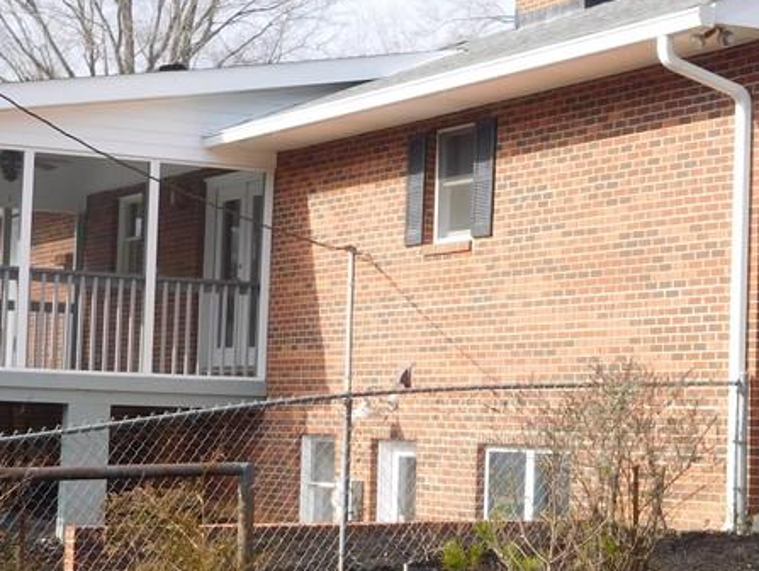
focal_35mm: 103
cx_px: 796
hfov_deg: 18.5
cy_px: 304
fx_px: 2260
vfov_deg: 14.4
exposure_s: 1/500
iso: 125
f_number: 4
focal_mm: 8
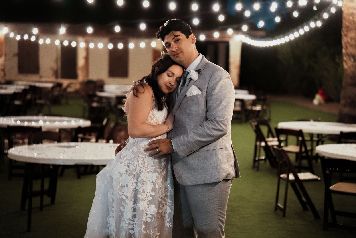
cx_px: 178
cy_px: 119
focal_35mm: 75
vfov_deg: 18.2
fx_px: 742
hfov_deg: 27.0
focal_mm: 75
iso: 12800
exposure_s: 1/125
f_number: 2.8
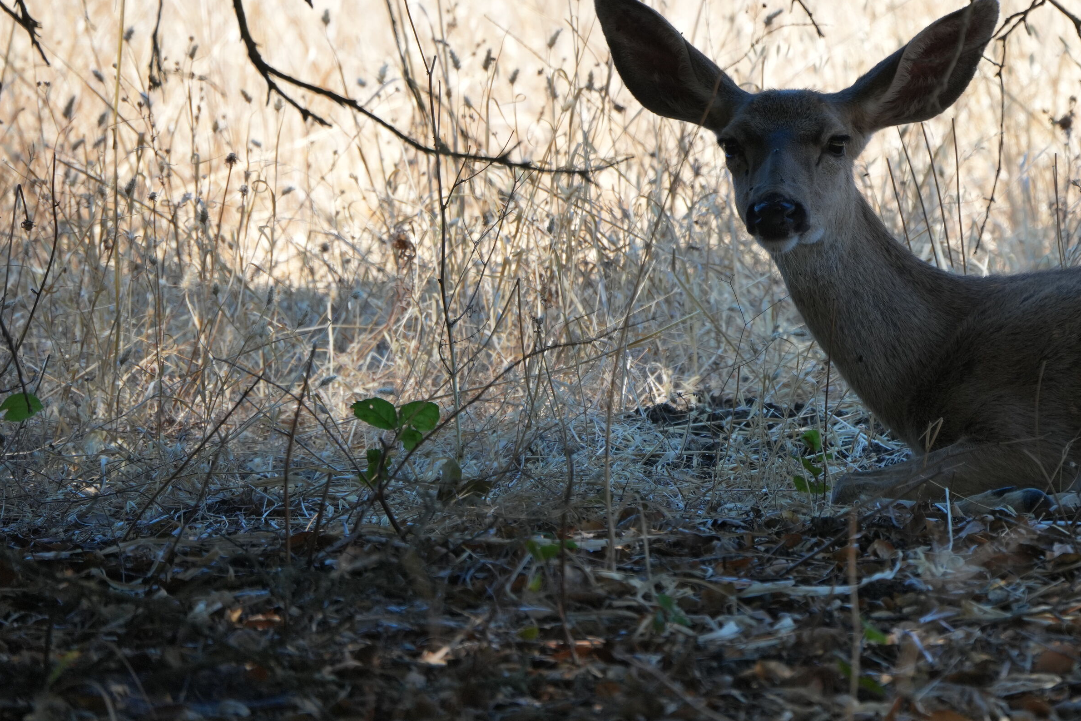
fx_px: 21800
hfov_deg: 2.8
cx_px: 979
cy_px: 75
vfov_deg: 1.9
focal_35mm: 726
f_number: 6.3
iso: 500
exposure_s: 1/320
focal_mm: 400
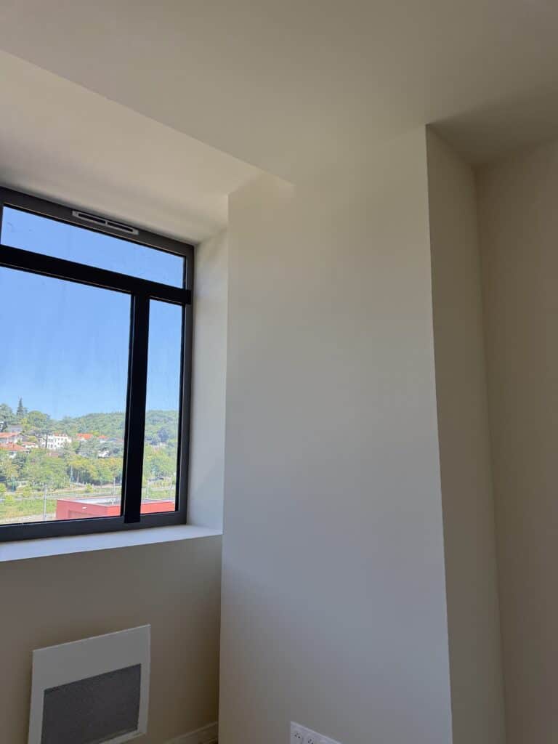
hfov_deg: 56.8
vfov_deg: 71.6
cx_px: 279
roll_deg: -0.4
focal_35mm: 24
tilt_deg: +9.3
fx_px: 516
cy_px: 372
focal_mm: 6.76
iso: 100
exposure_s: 1/788
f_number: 1.78
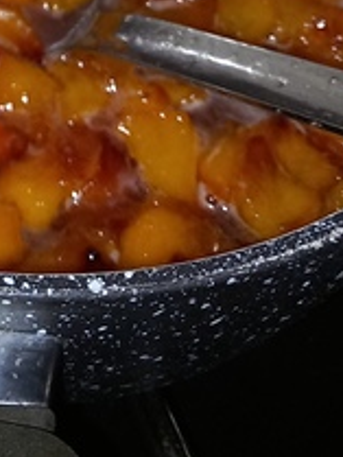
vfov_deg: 19.3
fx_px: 1175
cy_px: -227
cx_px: -153
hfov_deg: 15.5
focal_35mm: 89
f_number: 1.8
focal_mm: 4
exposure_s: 1/50
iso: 125
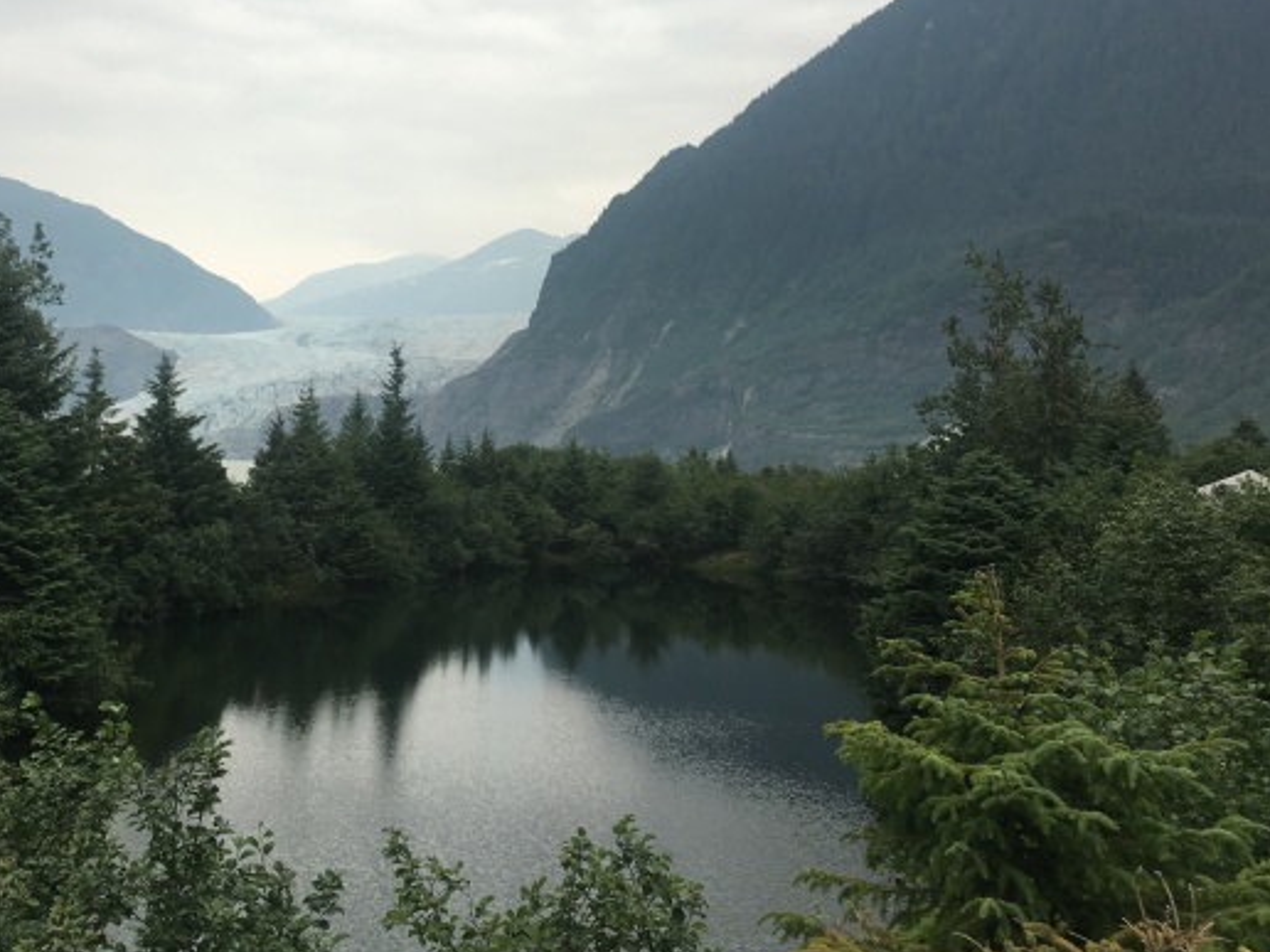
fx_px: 1651
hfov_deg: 41.5
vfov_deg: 32.0
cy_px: 337
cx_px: 413
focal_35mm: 45
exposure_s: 1/1068
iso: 25
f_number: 2.2
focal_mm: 4.15
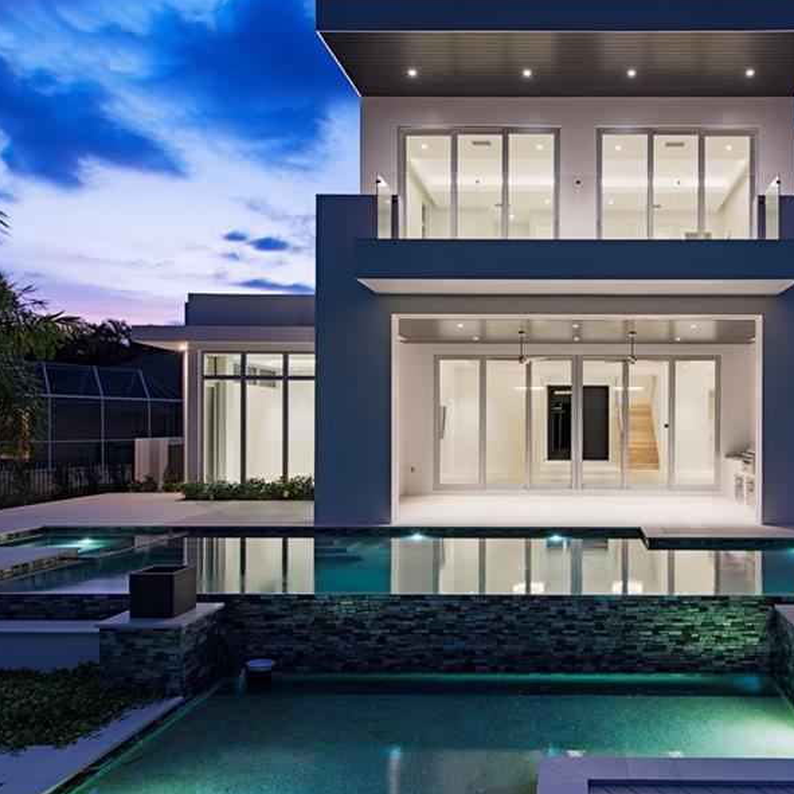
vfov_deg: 57.2
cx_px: 572
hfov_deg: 55.2
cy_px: 427
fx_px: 727
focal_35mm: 28
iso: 100
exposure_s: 5
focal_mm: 19
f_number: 9
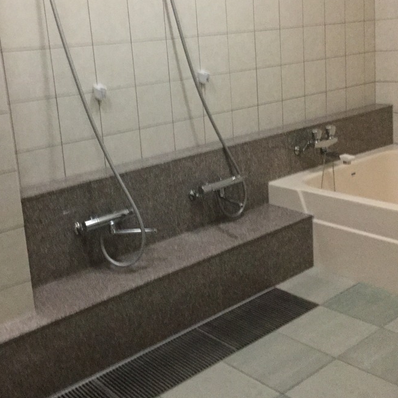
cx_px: 172
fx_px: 559
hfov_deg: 39.1
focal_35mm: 43
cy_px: 150
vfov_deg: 38.9
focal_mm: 3.3
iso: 320
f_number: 2.4
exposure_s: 1/15
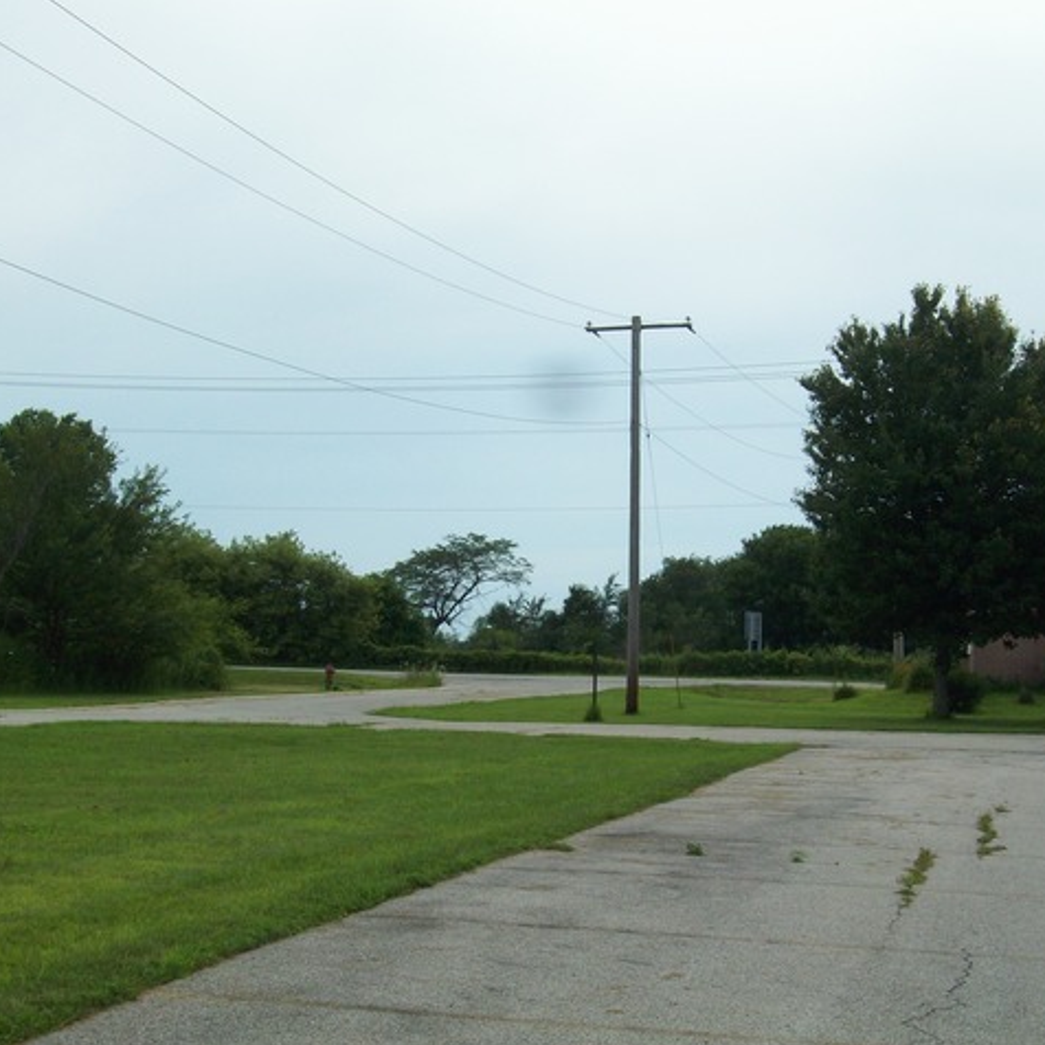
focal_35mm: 63
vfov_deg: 27.3
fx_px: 2152
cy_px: 522
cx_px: 586
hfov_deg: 27.3
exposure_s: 1/333
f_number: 7
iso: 80
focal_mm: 8.8
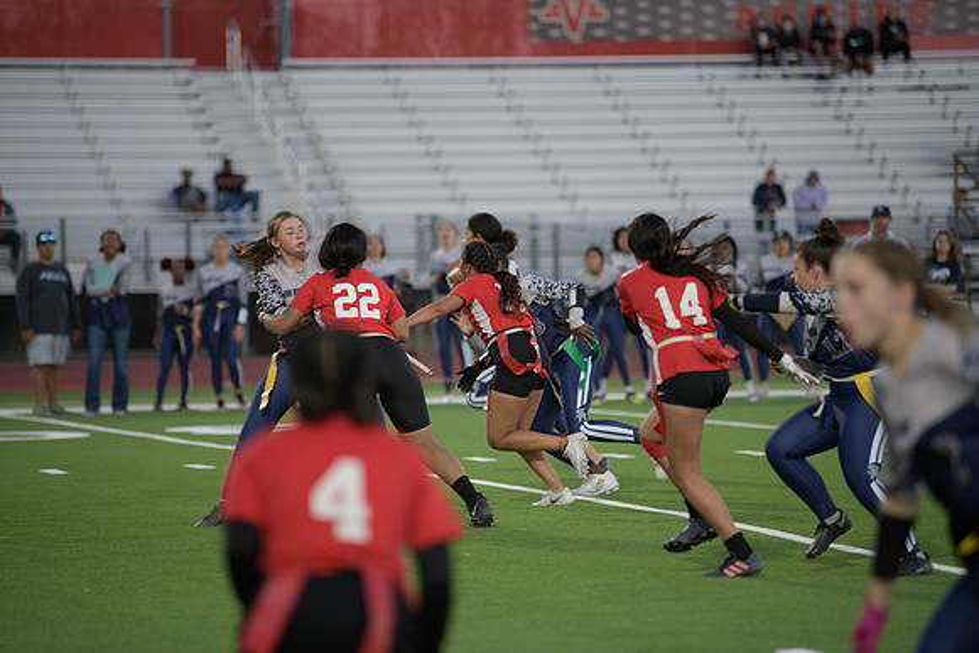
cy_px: 326
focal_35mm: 200
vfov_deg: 6.9
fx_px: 5440
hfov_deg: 10.3
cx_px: 490
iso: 1100
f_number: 2.8
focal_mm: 200
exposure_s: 1/640
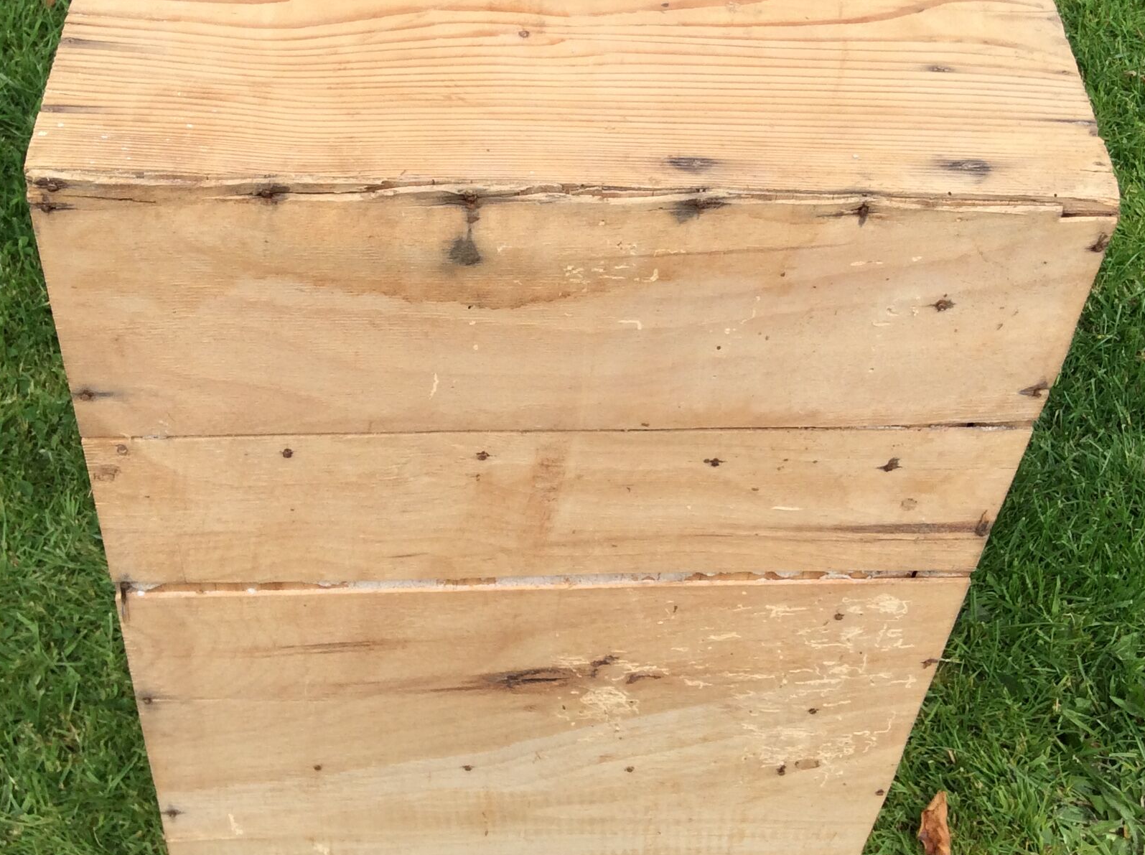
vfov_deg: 27.9
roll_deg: -1.0
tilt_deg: -43.3
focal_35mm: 52
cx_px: 535
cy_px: 326
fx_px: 1717
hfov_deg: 36.9
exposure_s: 1/743
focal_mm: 3.3
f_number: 2.4
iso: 32
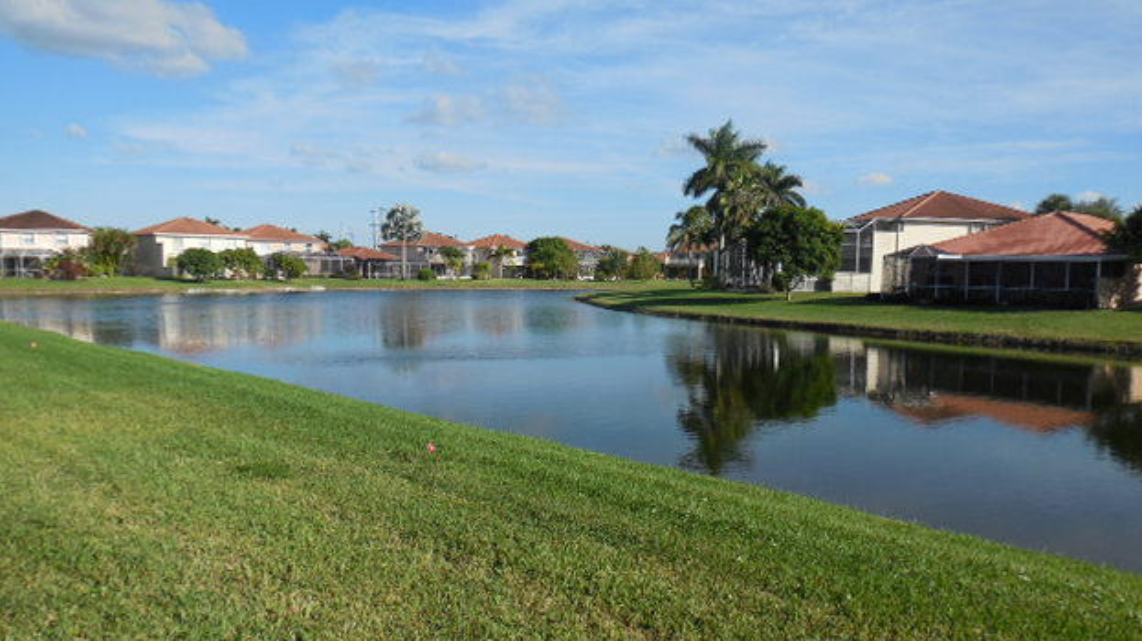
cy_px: 361
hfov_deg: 67.9
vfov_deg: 41.4
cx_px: 572
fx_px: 848
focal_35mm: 28
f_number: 3.1
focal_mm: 4.5
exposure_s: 1/1600
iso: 125
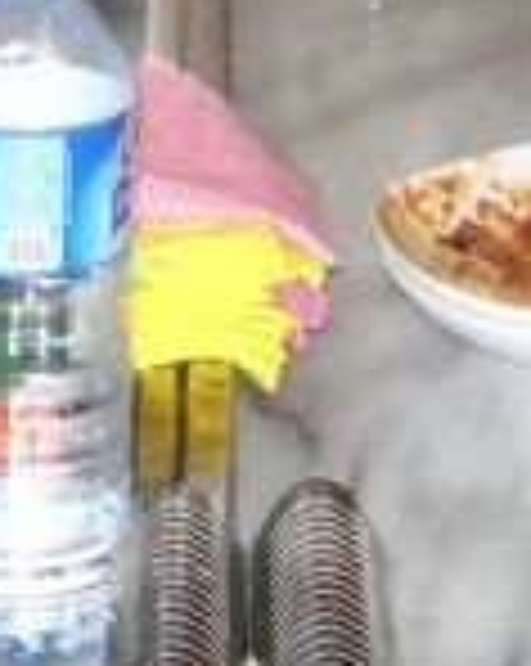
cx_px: 117
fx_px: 3642
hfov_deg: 8.3
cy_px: -405
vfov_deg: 10.0
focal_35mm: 185
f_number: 2.6
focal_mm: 5.8
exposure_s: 1/40
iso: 100
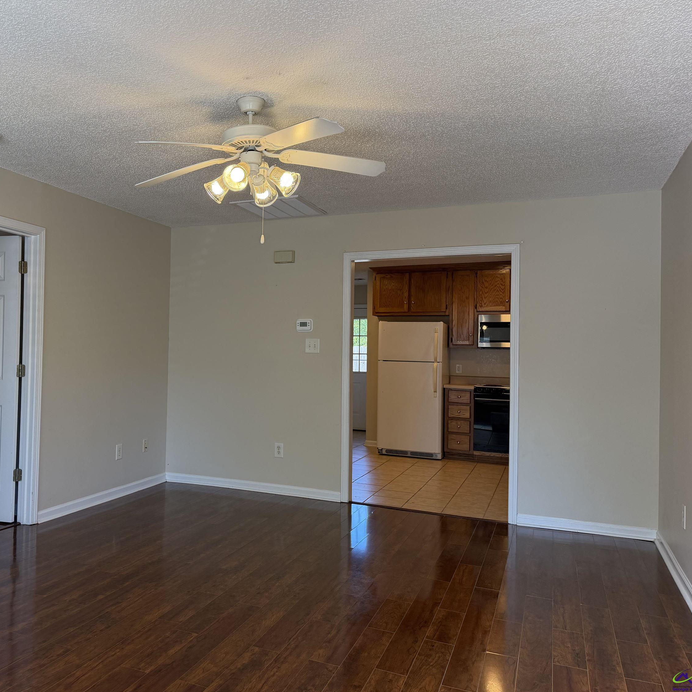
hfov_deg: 54.5
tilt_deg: +1.2
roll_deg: -1.0
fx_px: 656
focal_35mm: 29
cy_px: 344
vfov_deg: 55.6
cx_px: 229
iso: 125
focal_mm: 6.76
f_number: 1.78
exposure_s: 1/200
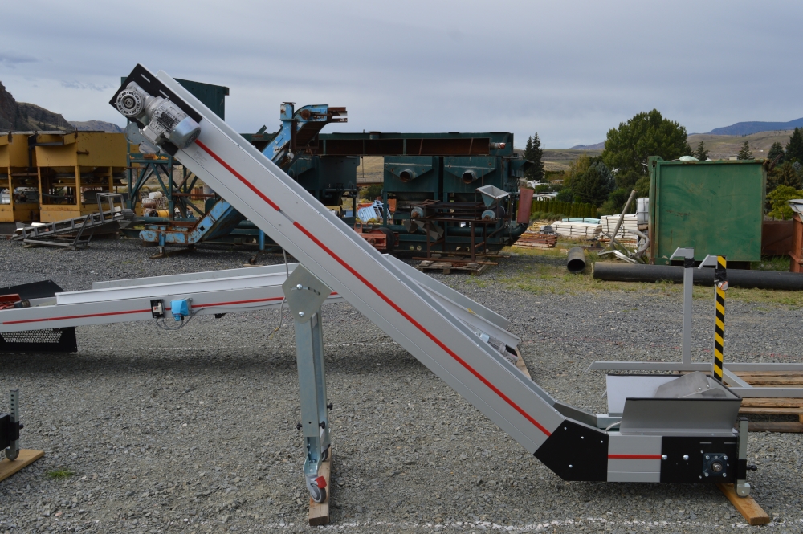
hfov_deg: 57.3
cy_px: 267
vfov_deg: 39.9
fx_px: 735
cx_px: 402
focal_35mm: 33
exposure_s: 1/250
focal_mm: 22
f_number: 8
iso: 100
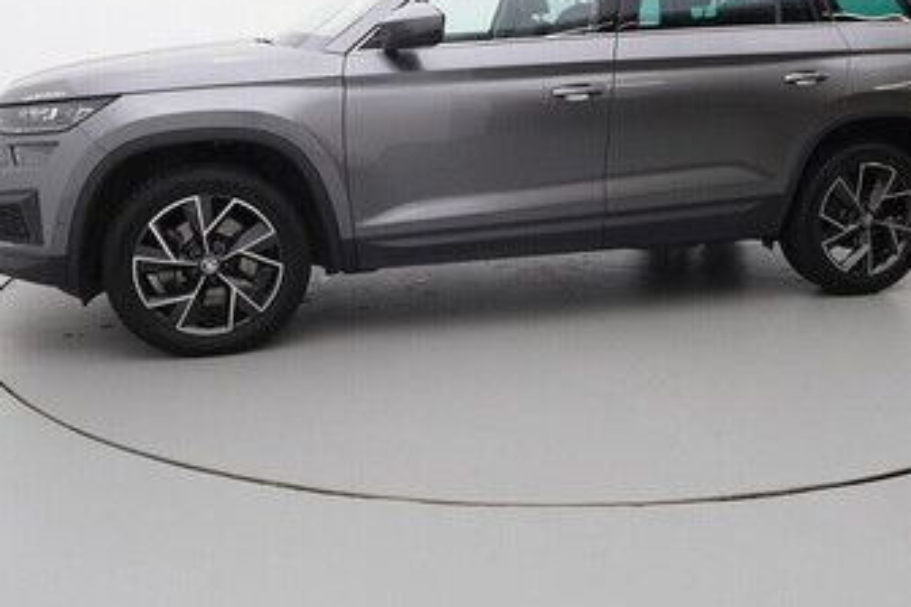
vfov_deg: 35.4
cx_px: 525
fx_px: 932
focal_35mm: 37
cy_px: 156
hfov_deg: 51.9
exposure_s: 1/80
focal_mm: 15
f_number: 5
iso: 200
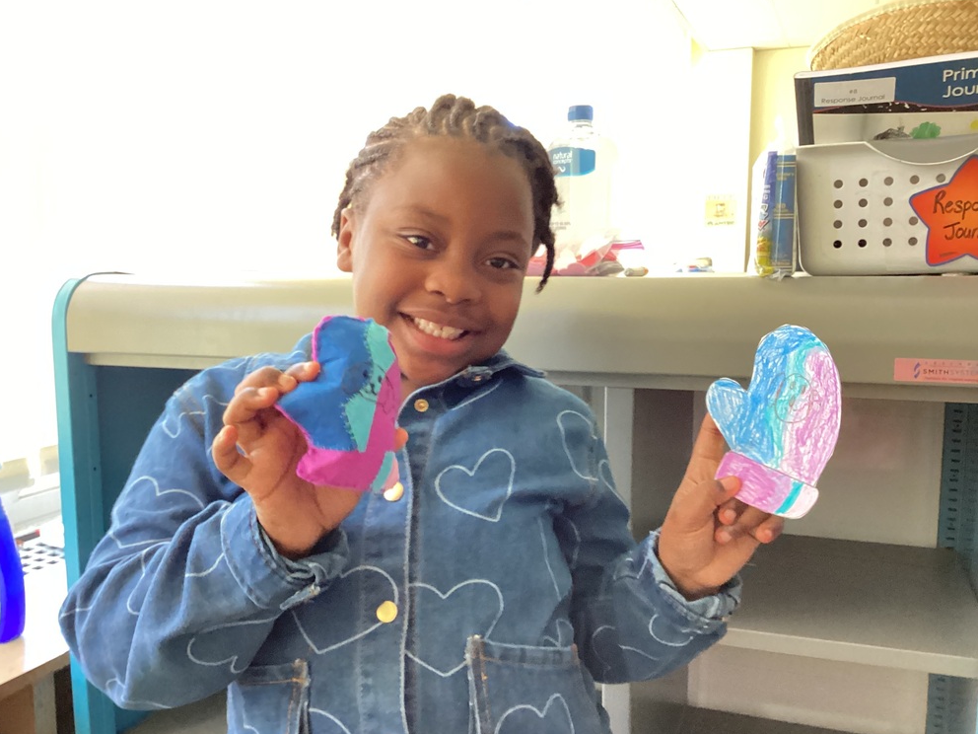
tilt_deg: -7.7
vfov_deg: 44.2
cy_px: 374
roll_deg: +0.0
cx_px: 475
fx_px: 904
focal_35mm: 32
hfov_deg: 56.8
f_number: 2.4
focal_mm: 3.3
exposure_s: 1/33
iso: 250
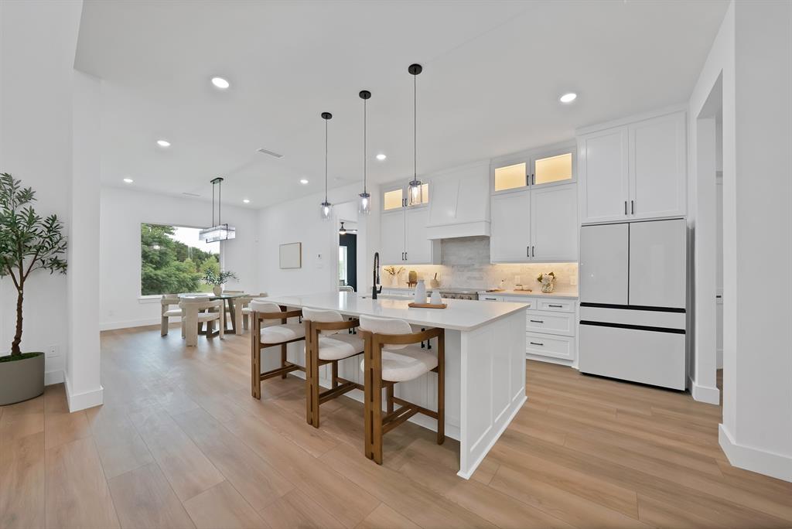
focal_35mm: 12
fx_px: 264
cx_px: 396
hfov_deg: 112.6
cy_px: 264
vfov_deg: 90.1
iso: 640
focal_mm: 12
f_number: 9
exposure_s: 1/8
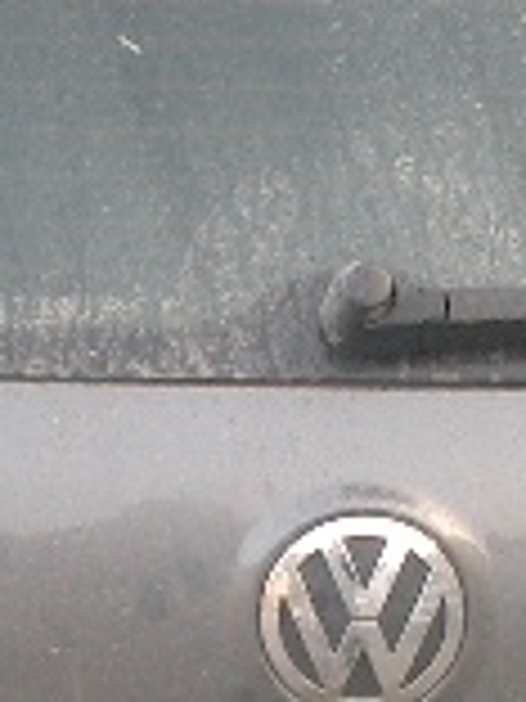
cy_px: 634
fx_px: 2917
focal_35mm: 144
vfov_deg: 13.6
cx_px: 288
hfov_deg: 10.3
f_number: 2.6
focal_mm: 5.8
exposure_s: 1/100
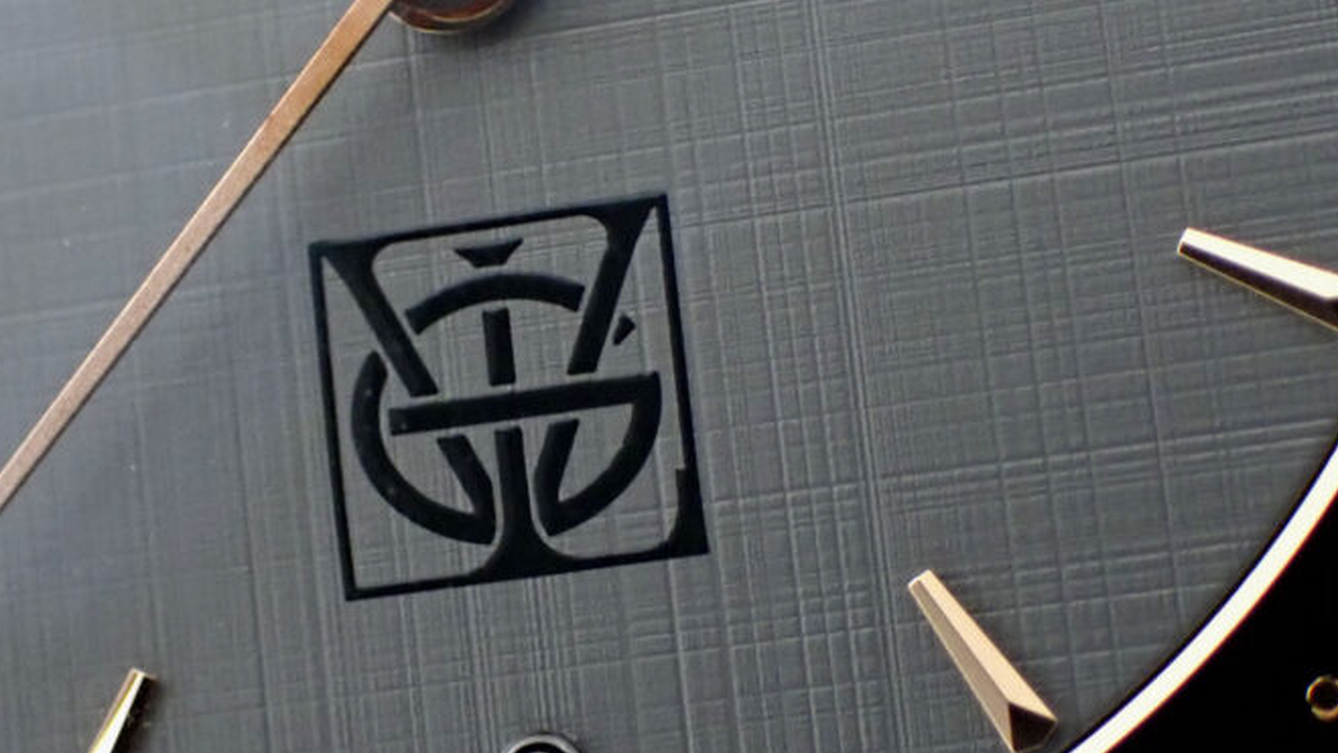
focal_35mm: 123
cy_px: 345
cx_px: 540
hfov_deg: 17.4
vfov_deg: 9.9
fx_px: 4365
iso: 800
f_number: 3.6
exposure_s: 1/125
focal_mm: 11.09
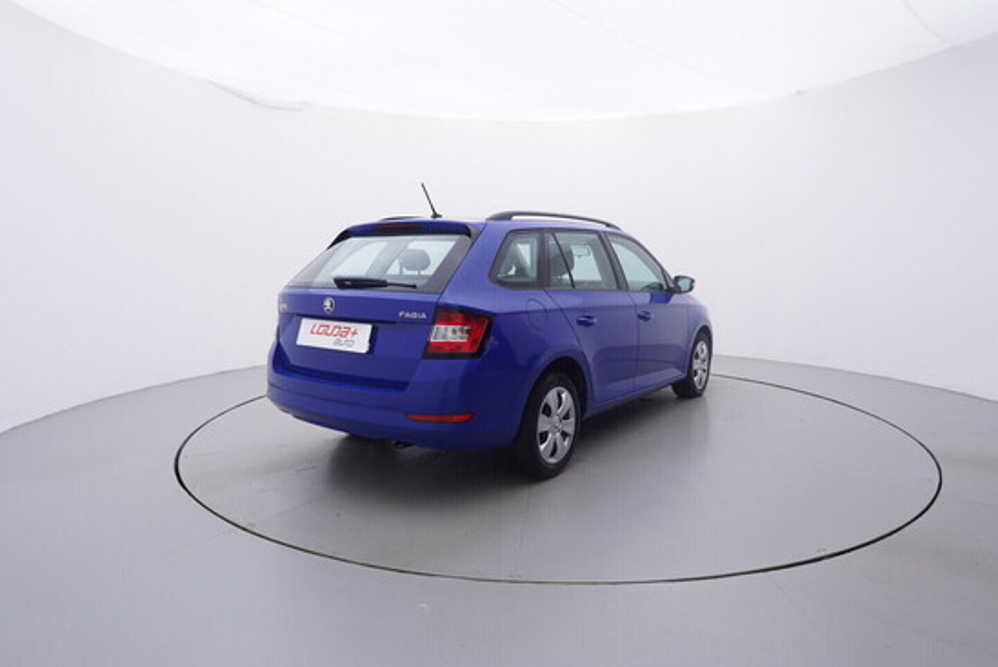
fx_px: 624
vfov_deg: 56.2
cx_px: 499
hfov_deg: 77.3
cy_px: 334
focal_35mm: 22
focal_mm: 15
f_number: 5
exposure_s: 1/80
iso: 200
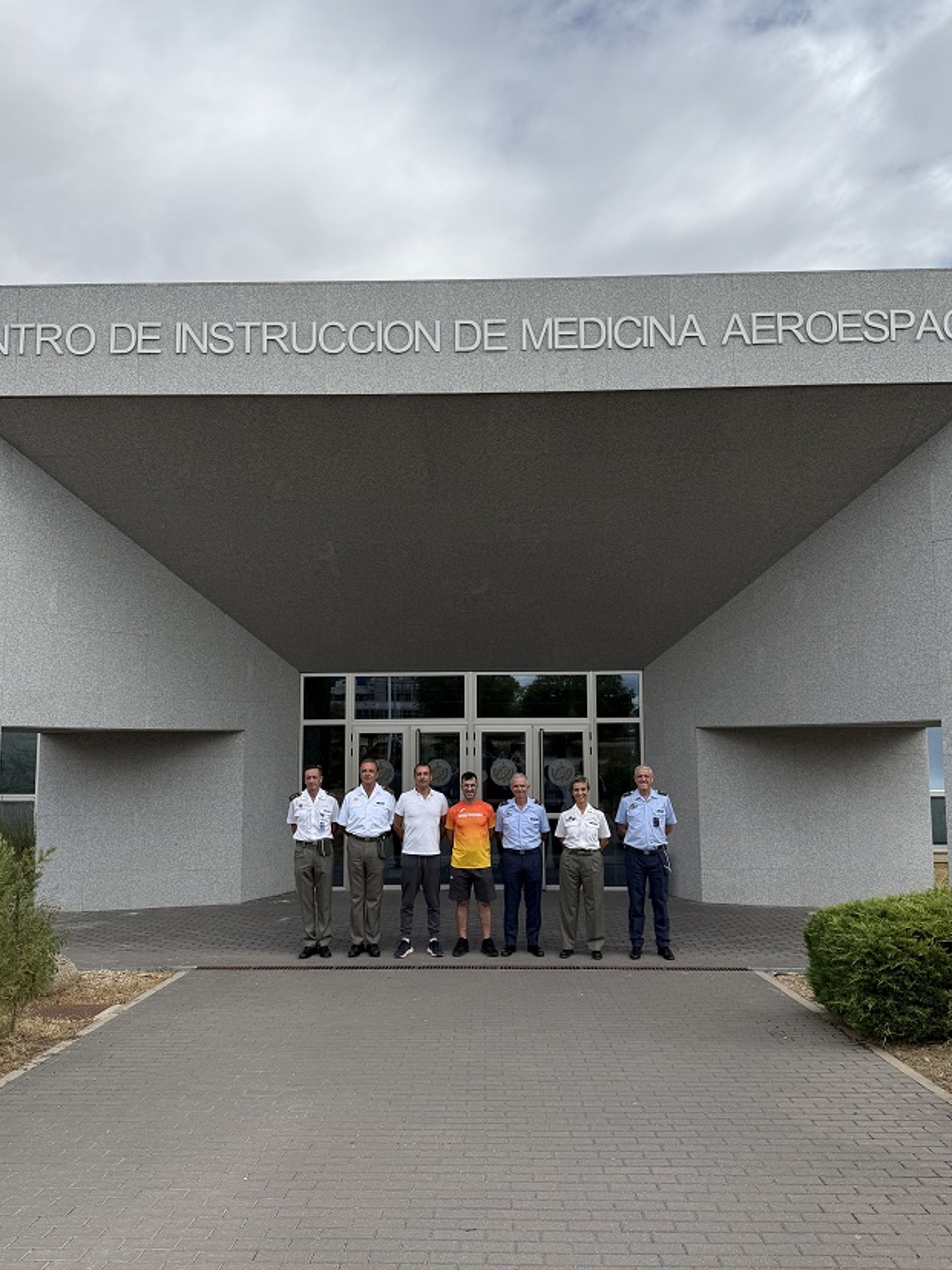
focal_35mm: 29
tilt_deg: +6.7
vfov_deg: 61.7
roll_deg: -0.3
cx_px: 475
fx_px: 1063
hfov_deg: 48.2
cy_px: 632
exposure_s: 1/6711
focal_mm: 6.76
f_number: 1.78
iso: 80
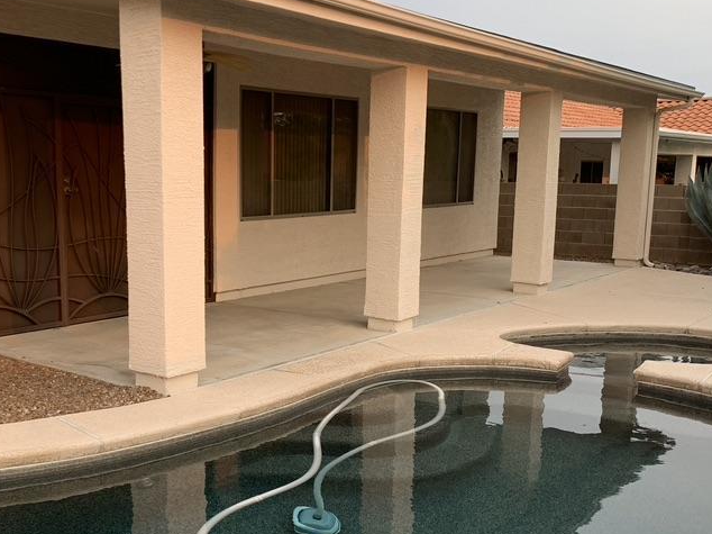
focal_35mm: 42
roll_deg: -0.2
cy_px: 325
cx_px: 258
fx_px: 864
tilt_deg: -9.1
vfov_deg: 34.2
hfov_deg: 44.4
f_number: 1.8
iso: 25
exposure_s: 1/448
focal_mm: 4.25
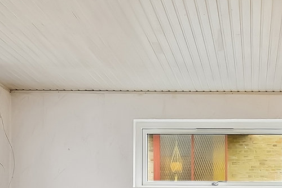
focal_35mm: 90
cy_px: 231
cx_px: 187
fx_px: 705
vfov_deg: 14.6
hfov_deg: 22.5
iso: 400
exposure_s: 1/5
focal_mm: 15
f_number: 6.3
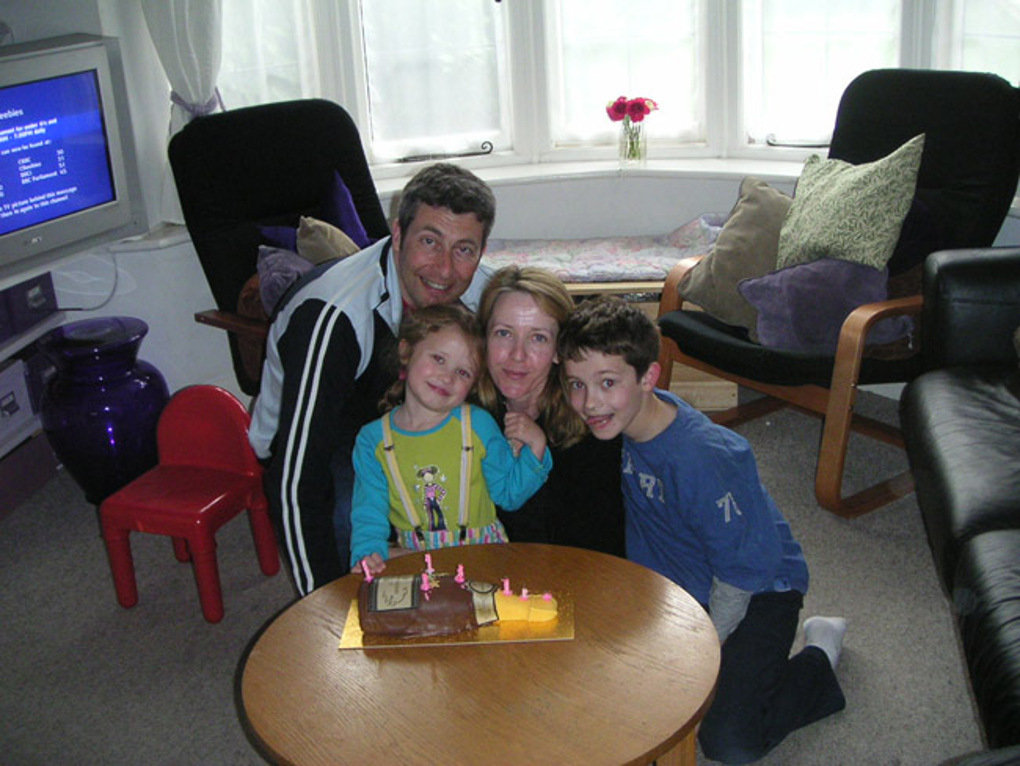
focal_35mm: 44
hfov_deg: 42.9
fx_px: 1297
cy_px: 383
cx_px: 510
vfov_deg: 32.9
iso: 160
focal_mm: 6.8
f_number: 2.9
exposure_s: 1/45
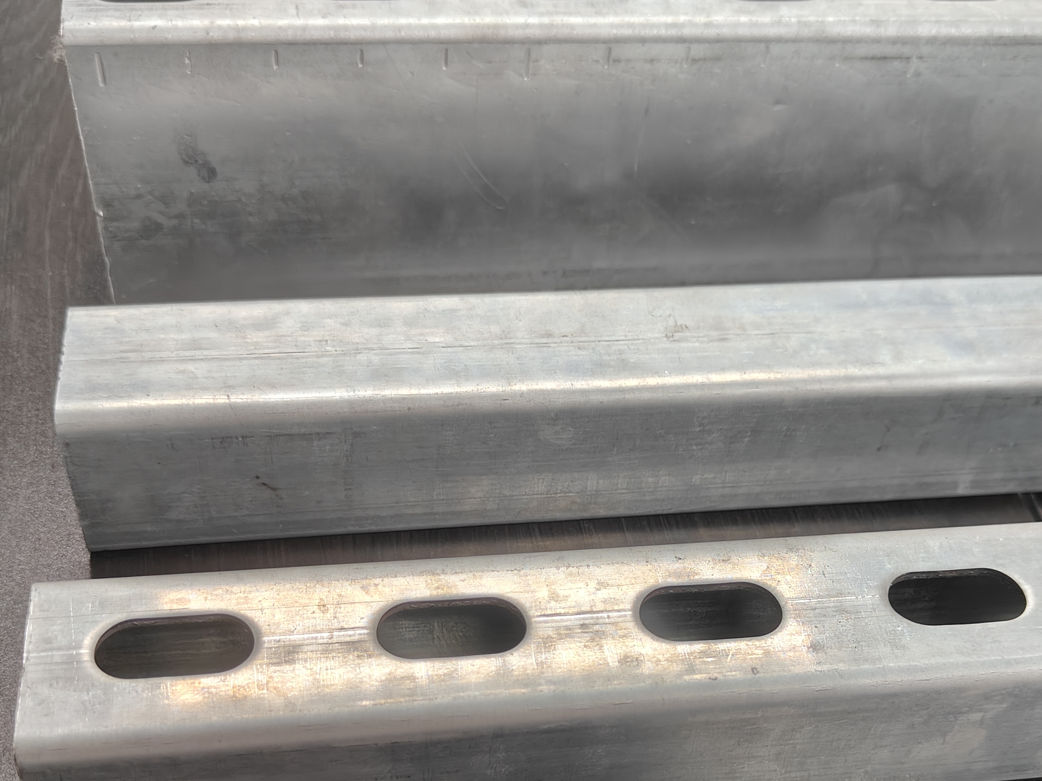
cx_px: 569
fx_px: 1354
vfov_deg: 31.6
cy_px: 592
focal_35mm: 45
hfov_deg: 42.0
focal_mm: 5.59
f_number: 1.8
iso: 500
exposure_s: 1/50
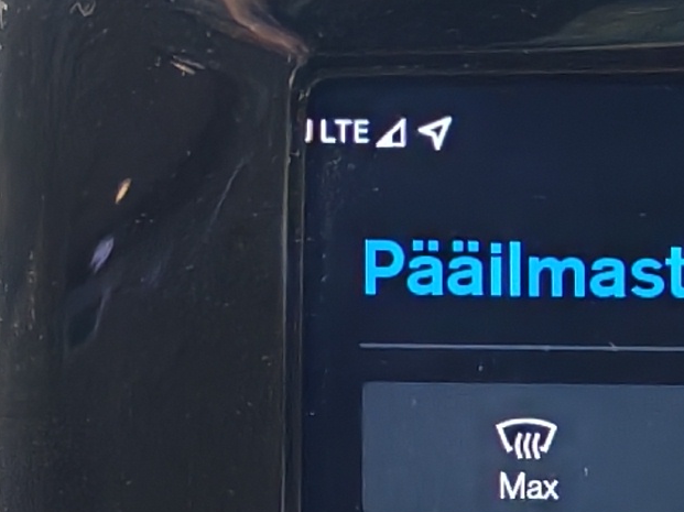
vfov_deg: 6.9
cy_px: 1442
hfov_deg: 9.7
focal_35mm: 198
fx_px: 3910
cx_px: 1053
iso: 1600
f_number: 1.9
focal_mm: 6.12
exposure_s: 1/33
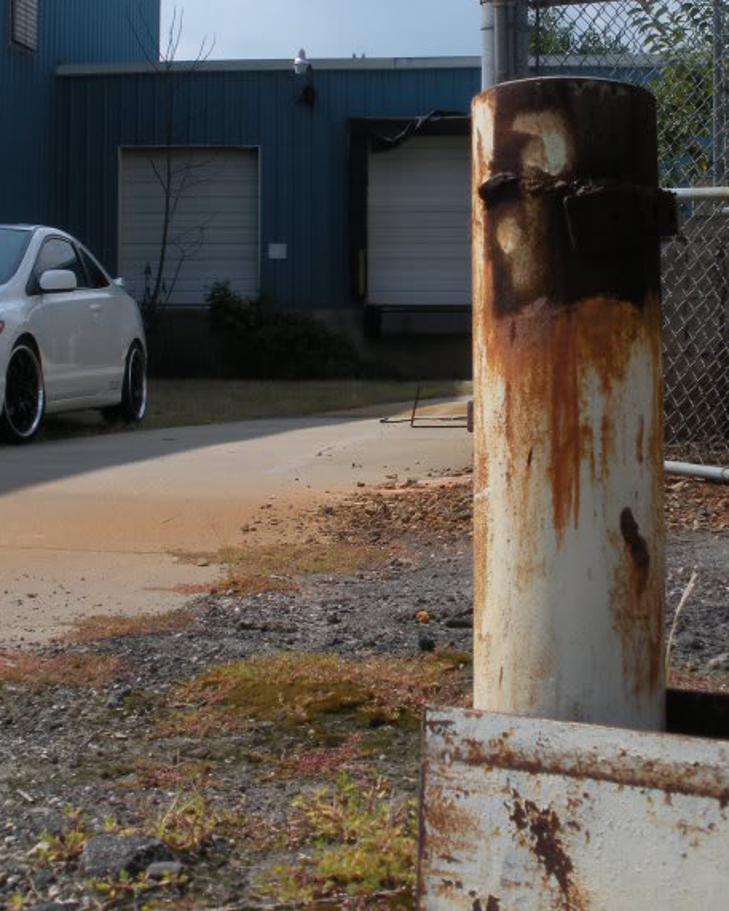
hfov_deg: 24.2
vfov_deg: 29.7
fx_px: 1699
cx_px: 389
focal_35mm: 63
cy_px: 274
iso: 64
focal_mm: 6.3
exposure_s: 1/430
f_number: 5.6
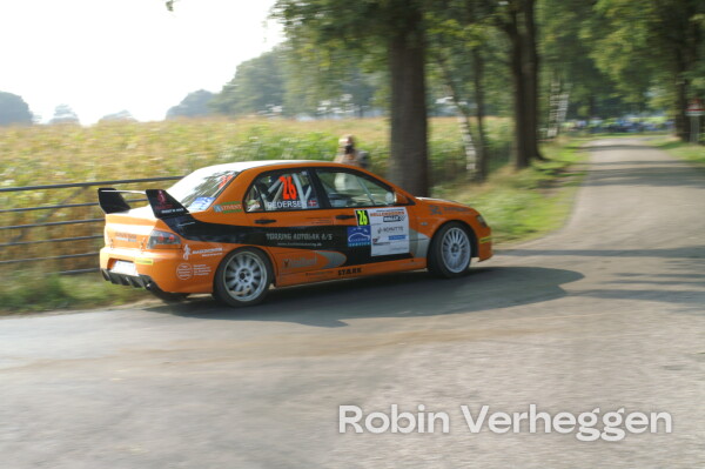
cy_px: 234
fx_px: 1321
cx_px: 352
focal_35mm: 68
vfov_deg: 20.1
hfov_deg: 29.9
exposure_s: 1/125
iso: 400
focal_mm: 45
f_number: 13
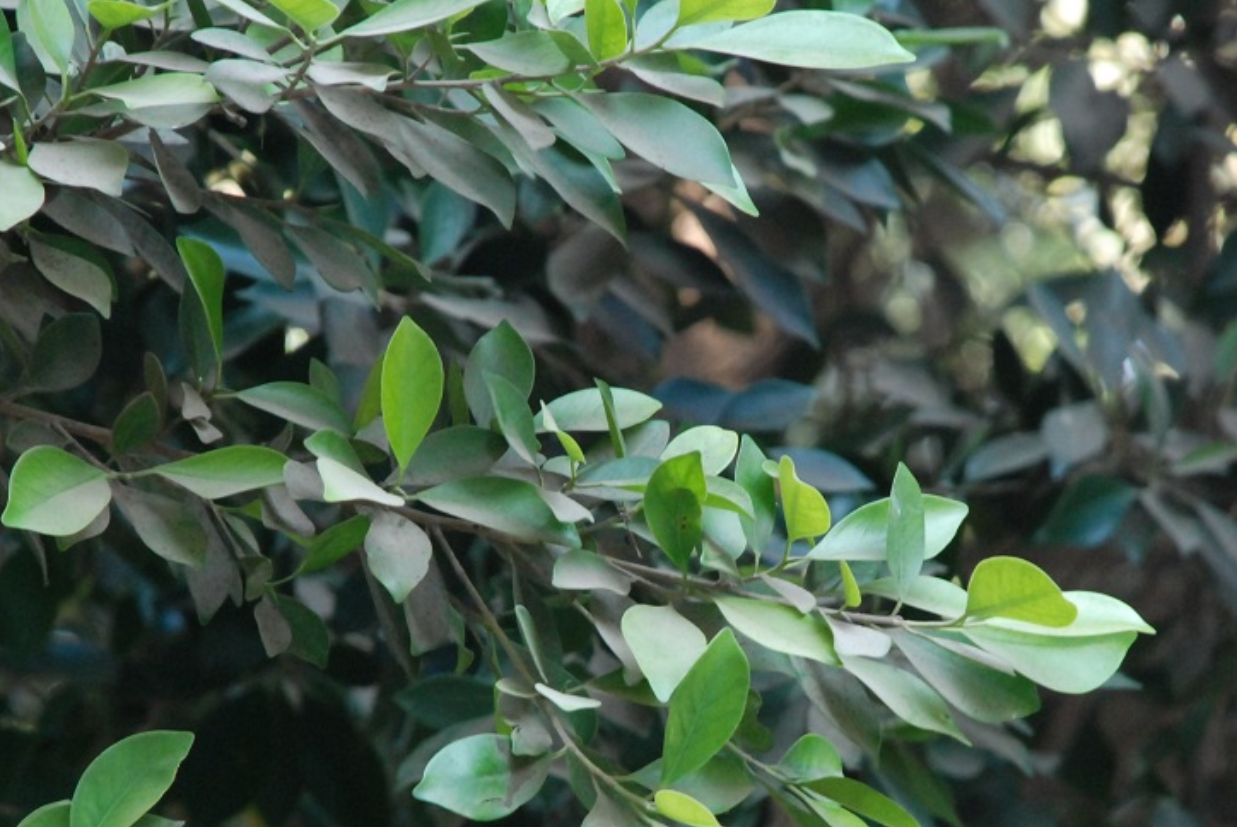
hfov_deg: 6.1
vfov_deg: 4.1
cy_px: 655
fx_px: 11548
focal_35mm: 336
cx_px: 695
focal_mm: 135
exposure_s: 1/60
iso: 1000
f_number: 5.6
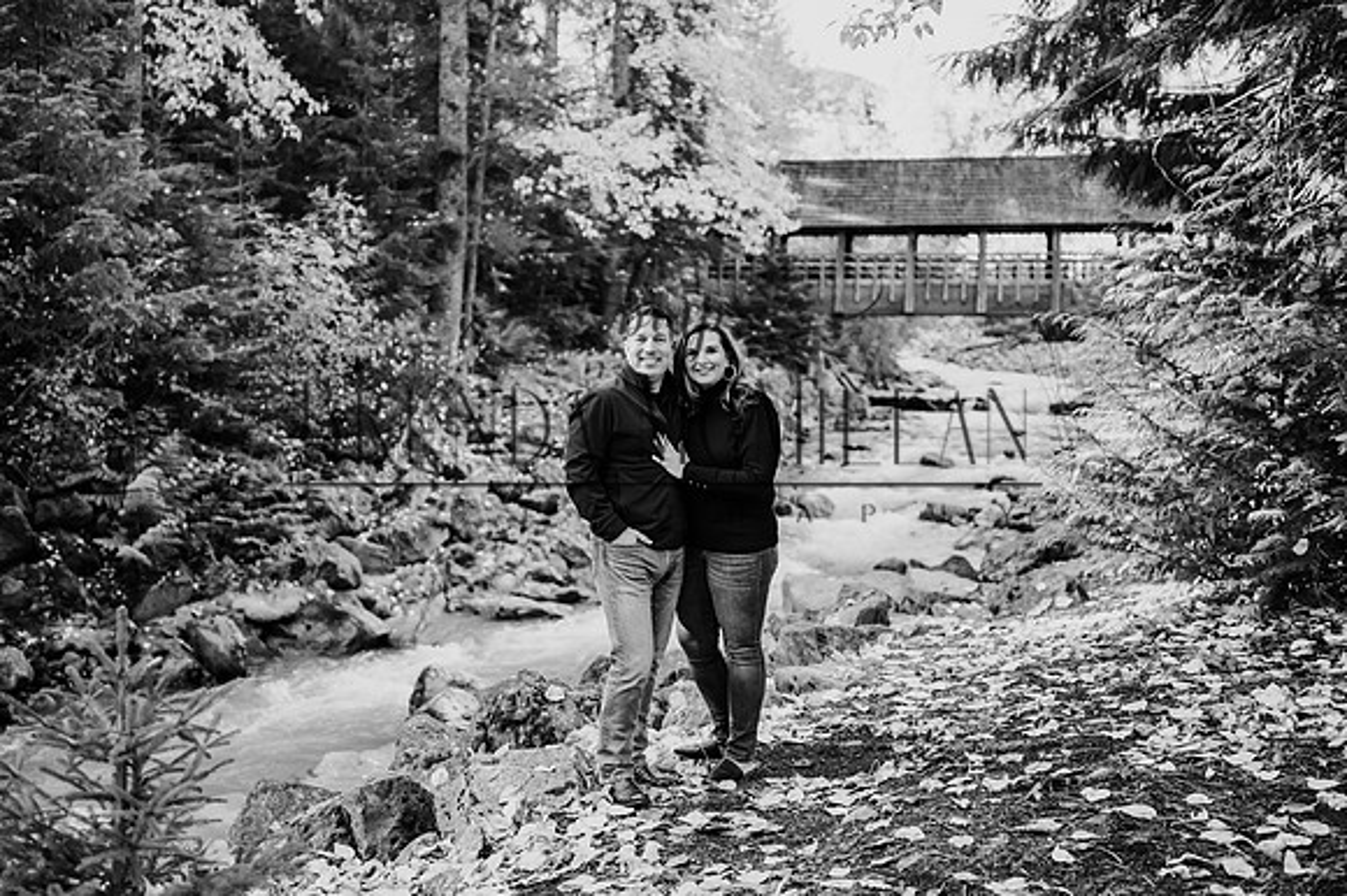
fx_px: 1452
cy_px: 462
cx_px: 611
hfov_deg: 49.7
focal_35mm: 39
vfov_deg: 34.3
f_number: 1.8
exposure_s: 1/800
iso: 400
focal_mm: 35
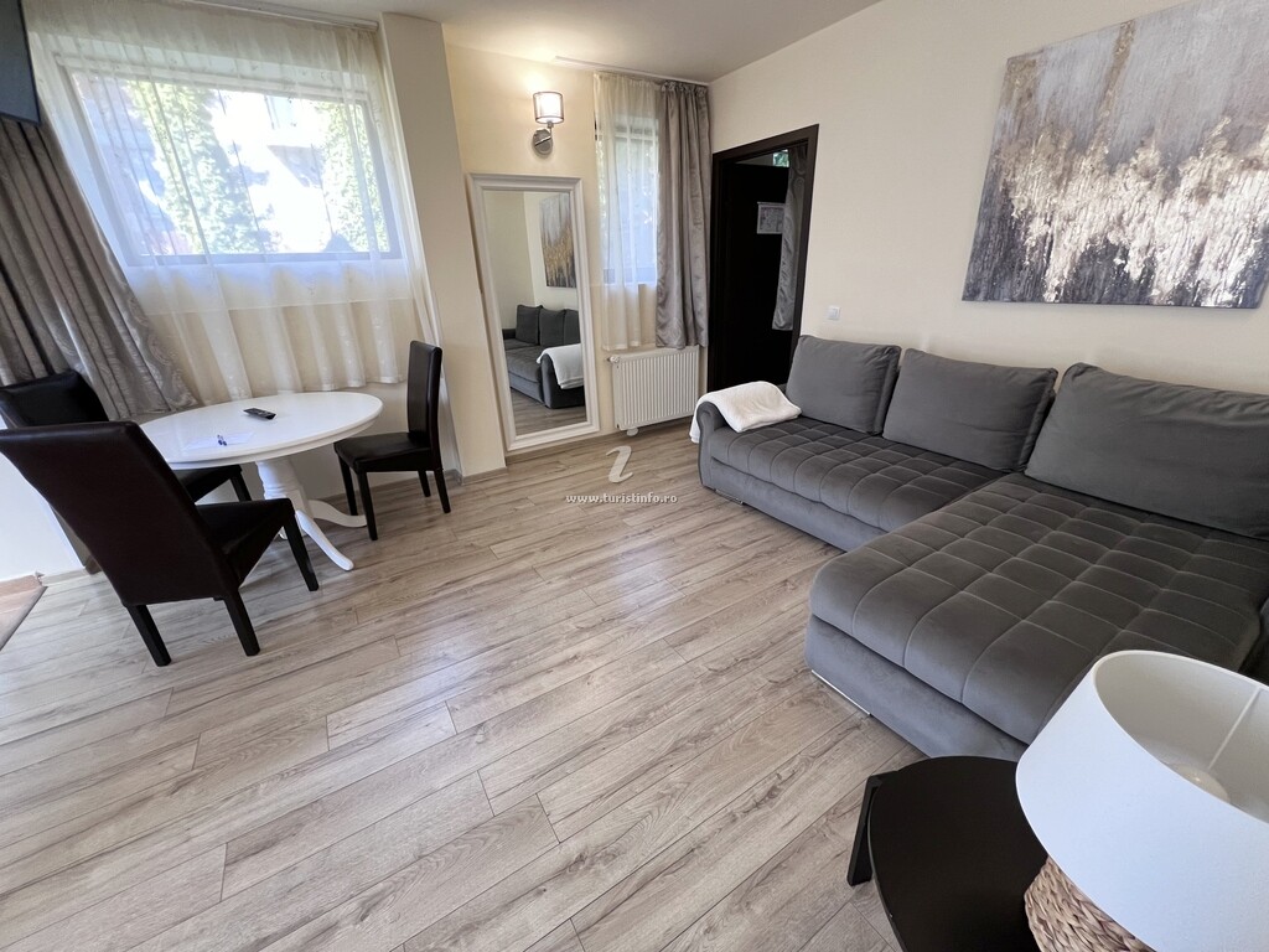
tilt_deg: -21.8
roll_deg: +2.8
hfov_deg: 106.2
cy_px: 476
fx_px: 477
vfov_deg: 89.9
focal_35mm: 13
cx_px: 634
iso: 250
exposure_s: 1/86
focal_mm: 1.57
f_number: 1.8
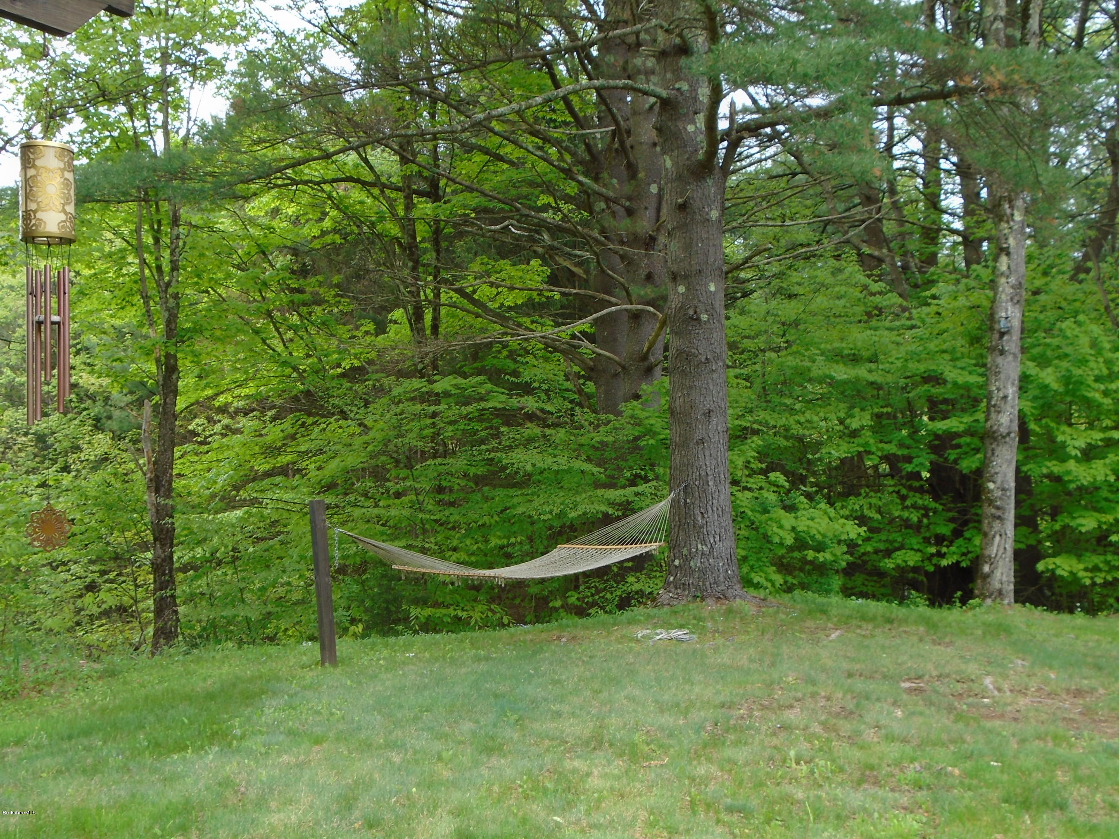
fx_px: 1164
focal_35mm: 36
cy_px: 420
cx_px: 560
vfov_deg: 39.7
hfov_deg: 51.4
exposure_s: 1/60
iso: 100
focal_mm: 6.4
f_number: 3.8
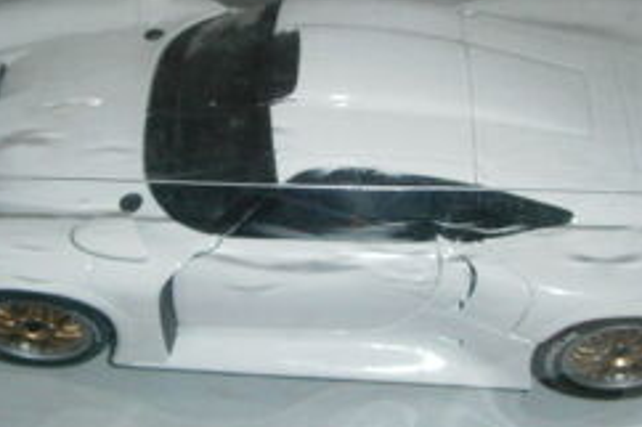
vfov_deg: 21.2
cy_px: 180
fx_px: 1141
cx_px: 308
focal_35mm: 64
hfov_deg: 31.4
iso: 400
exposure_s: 1/250
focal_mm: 5.5
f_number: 2.9
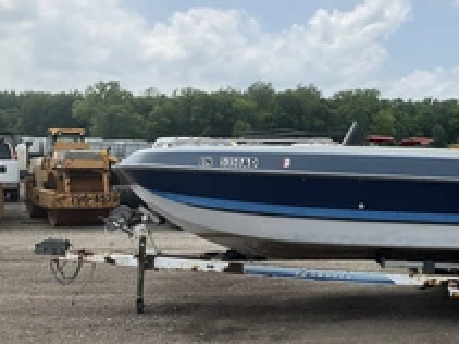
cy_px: 224
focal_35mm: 55
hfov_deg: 33.0
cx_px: 420
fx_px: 729
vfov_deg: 26.4
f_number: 1.8
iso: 25
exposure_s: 1/1984
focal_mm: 3
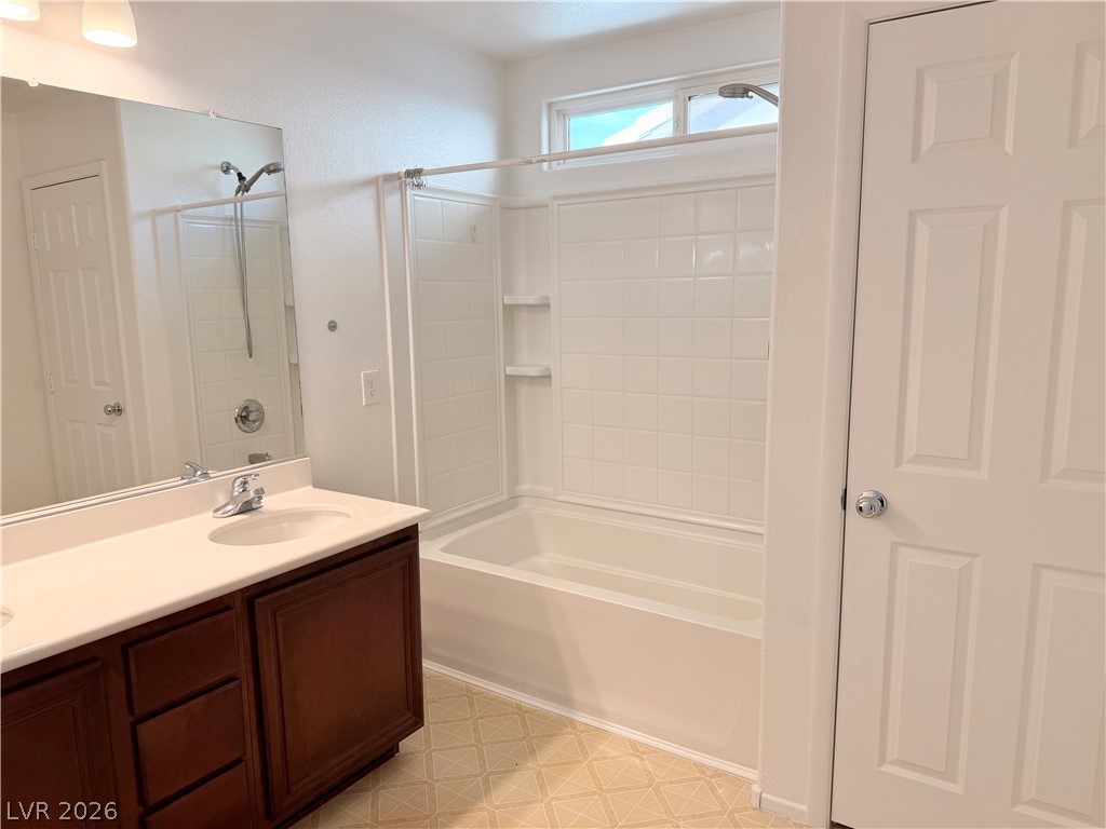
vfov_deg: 56.8
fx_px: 767
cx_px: 553
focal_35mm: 24
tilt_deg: -8.2
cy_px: 414
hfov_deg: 71.6
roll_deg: +0.9
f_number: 1.78
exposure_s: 1/120
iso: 80
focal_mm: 6.76
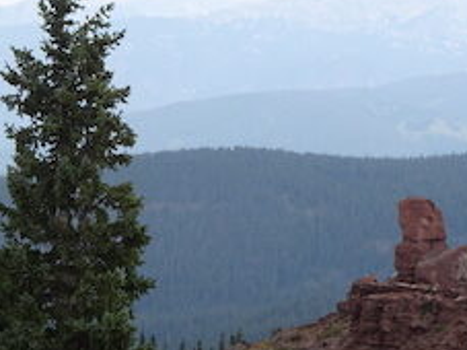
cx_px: 114
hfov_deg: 11.5
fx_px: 2306
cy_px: 271
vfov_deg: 8.7
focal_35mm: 171
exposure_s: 1/100
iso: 80
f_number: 4.5
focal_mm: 10.59
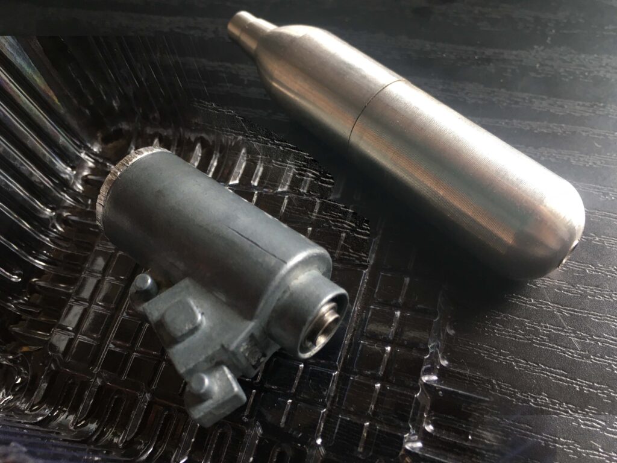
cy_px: 232
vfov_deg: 48.2
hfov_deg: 61.7
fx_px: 517
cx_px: 308
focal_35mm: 29
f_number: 2.2
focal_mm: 4.15
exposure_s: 1/30
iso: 25
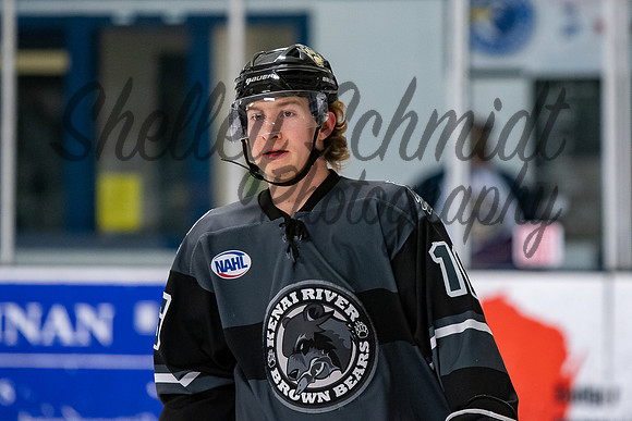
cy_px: 147
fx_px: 6016
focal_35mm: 343
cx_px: 374
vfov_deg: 4.0
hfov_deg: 6.0
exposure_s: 1/800
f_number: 2.8
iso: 2000
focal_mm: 175
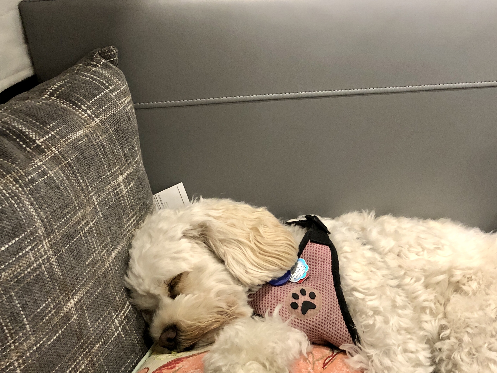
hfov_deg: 46.3
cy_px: 237
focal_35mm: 40
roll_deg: -0.6
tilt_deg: -32.9
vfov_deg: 35.7
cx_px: 315
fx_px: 574
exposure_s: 1/15
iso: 100
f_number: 1.8
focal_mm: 4
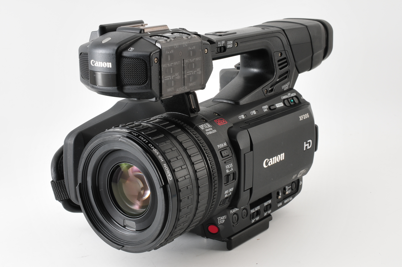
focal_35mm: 60
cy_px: 134
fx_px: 669
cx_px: 201
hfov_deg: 33.4
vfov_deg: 22.6
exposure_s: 1/250
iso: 200
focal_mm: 40
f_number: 18
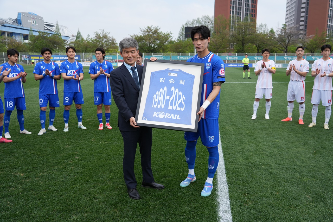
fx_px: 287
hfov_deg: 60.3
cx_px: 166
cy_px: 111
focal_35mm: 31
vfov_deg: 42.3
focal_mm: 31
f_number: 4
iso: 320
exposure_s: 1/2000
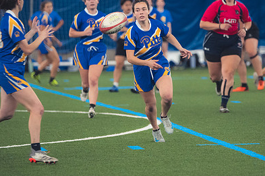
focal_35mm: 409
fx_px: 3007
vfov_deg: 3.4
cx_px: 160
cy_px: 79
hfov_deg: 5.0
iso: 3600
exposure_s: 1/320
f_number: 2.8
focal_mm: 185
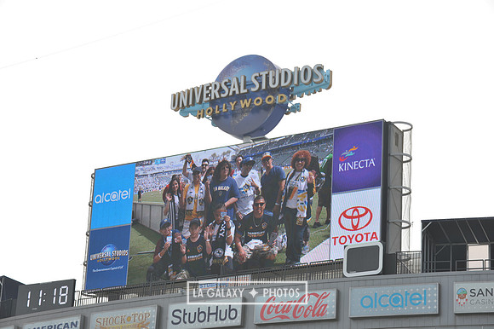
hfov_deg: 18.6
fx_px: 1509
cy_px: 164
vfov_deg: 12.4
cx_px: 247
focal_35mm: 110
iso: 200
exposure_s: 1/400
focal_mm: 110
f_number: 10
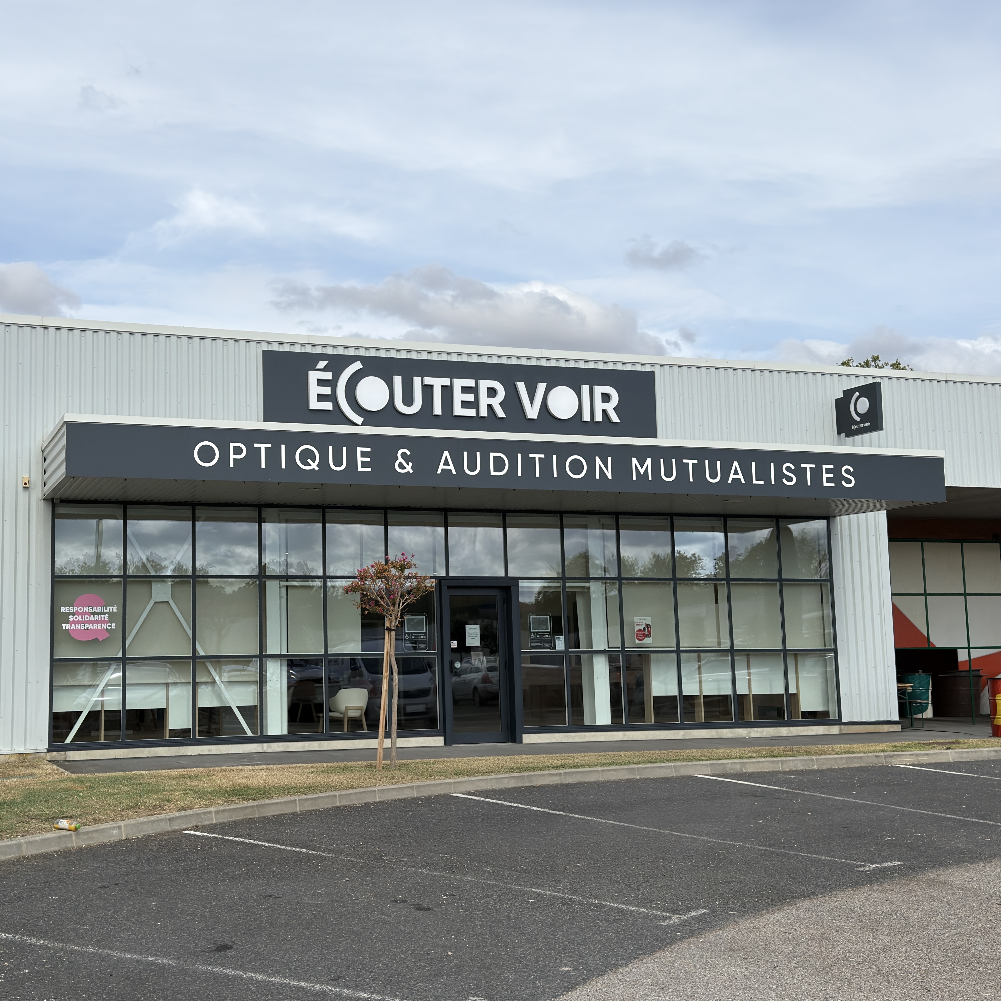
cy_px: 501
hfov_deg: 39.6
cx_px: 340
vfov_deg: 40.0
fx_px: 1374
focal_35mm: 42
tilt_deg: +7.4
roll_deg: +1.7
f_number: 1.78
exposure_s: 1/5128
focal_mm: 6.76
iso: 64
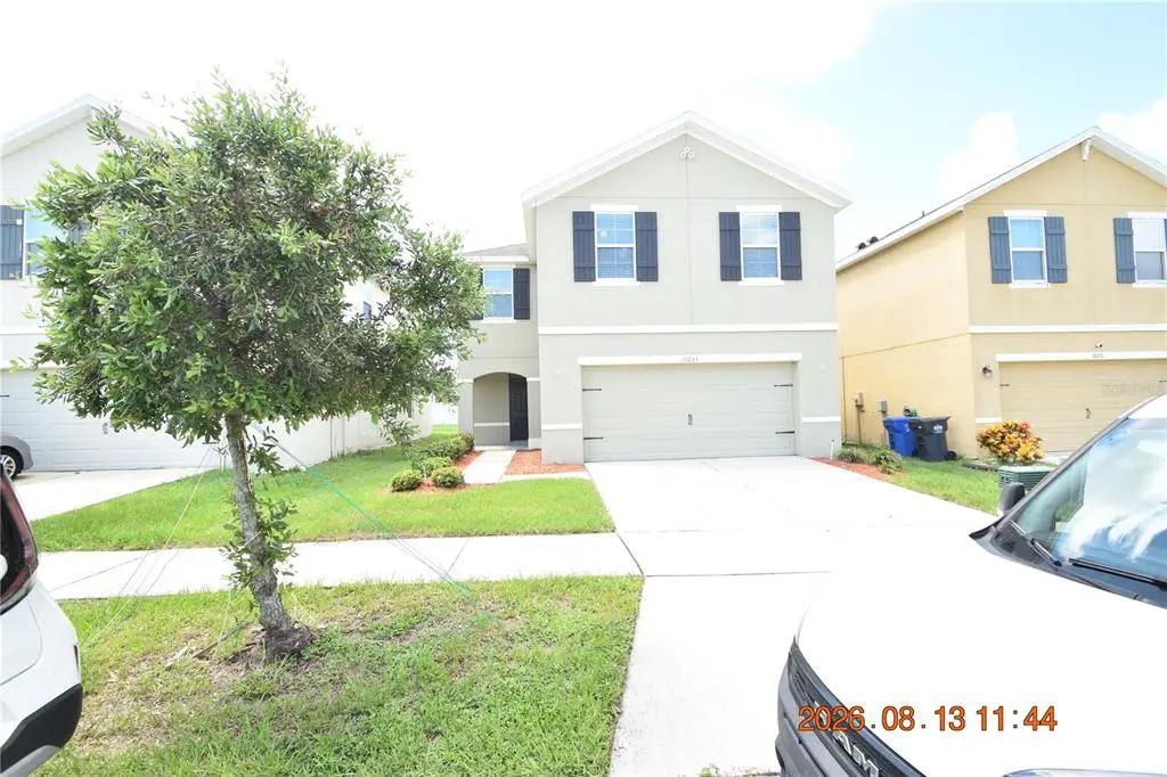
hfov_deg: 100.4
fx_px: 486
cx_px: 584
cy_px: 388
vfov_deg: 77.3
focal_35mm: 15
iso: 360
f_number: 8
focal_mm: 10
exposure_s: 1/250
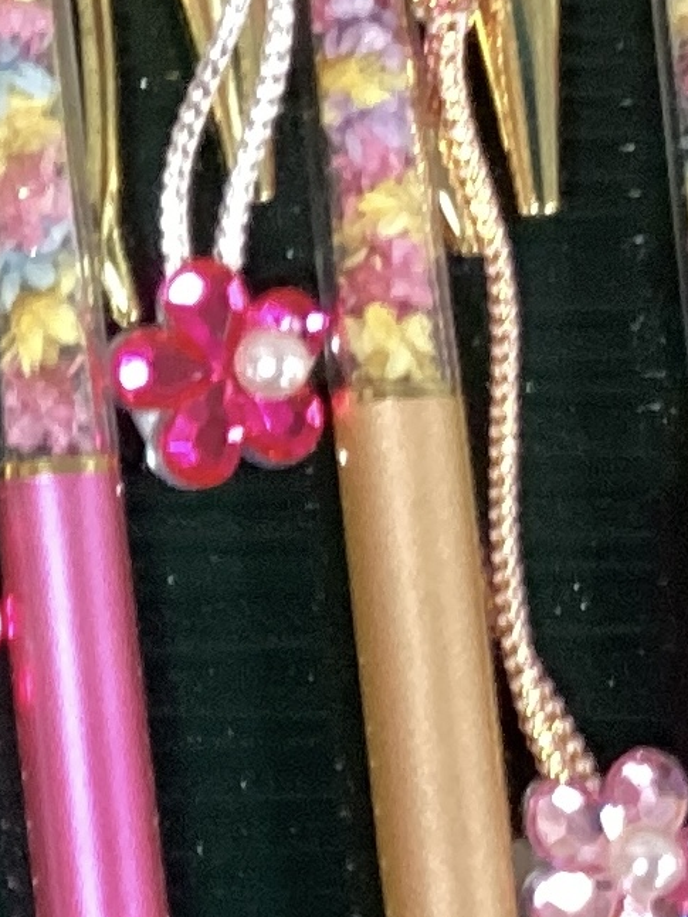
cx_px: -409
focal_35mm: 137
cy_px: 74
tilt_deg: -80.3
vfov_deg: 14.2
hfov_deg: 10.4
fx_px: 3628
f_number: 2.4
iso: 160
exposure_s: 1/50
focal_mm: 3.3
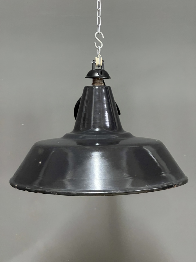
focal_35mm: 77
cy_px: 131
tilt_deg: -2.5
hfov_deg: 19.1
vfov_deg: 25.3
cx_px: 98
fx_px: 581
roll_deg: -0.7
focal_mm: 9
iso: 1000
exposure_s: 1/25
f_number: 2.8
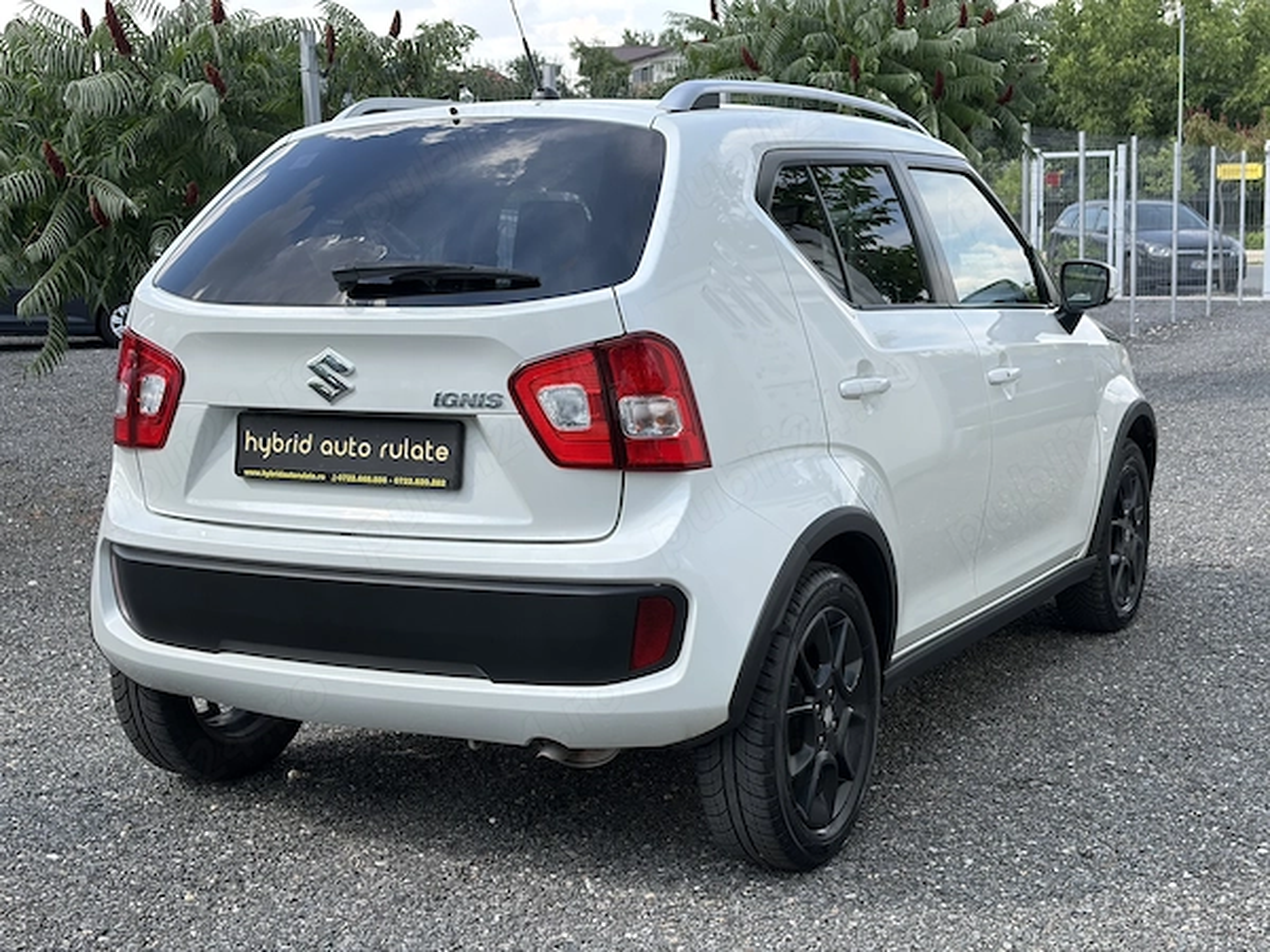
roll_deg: +1.3
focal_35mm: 52
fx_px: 1908
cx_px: 635
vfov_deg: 28.0
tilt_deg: -7.8
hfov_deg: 36.8
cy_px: 476
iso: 32
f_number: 1.6
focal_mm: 5.96
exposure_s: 1/1117
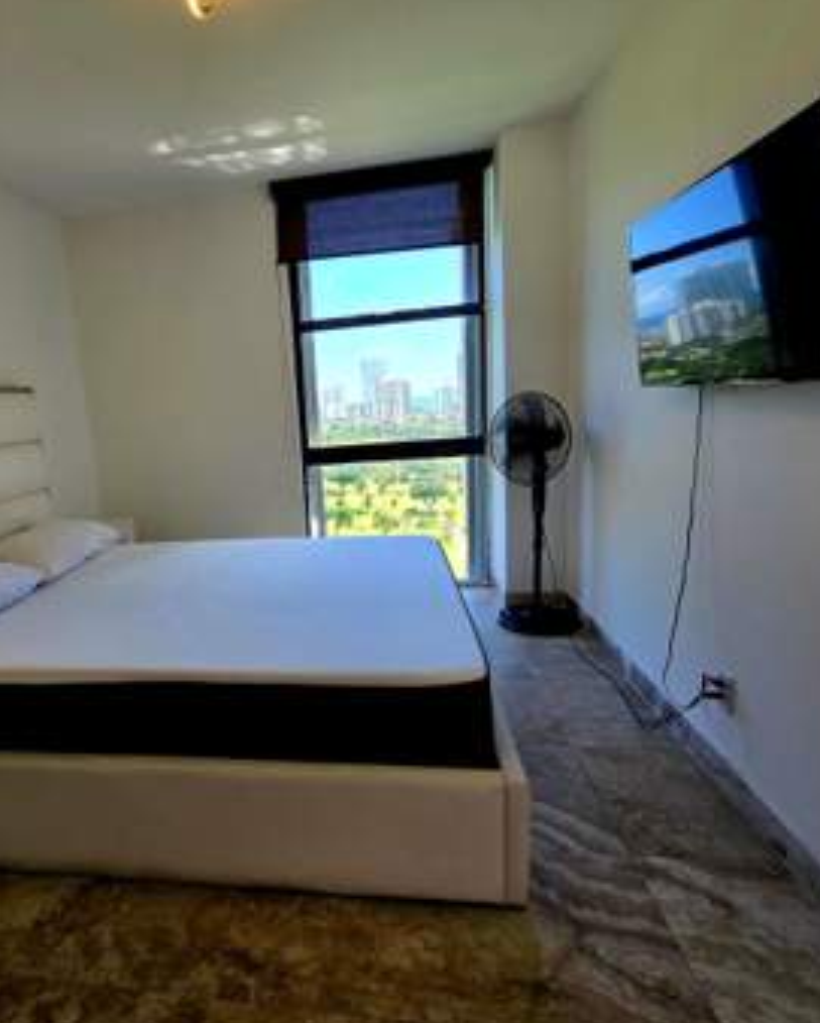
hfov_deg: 71.8
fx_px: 545
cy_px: 524
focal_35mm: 18
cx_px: 278
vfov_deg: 86.3
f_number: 2.2
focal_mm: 2.2
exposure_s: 1/189
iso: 50
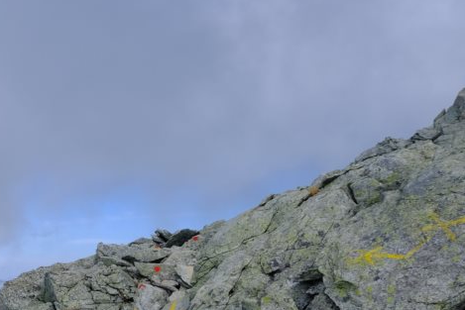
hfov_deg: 34.2
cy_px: 269
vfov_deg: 27.3
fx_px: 620
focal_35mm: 48
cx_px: -74
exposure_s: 1/600
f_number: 8
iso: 200
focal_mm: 10
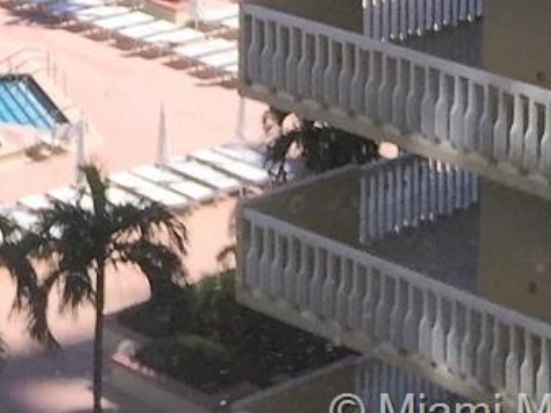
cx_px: -449
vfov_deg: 9.7
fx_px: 2197
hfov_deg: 12.9
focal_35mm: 138
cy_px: -538
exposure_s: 1/1721
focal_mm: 4.15
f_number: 2.2
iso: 32
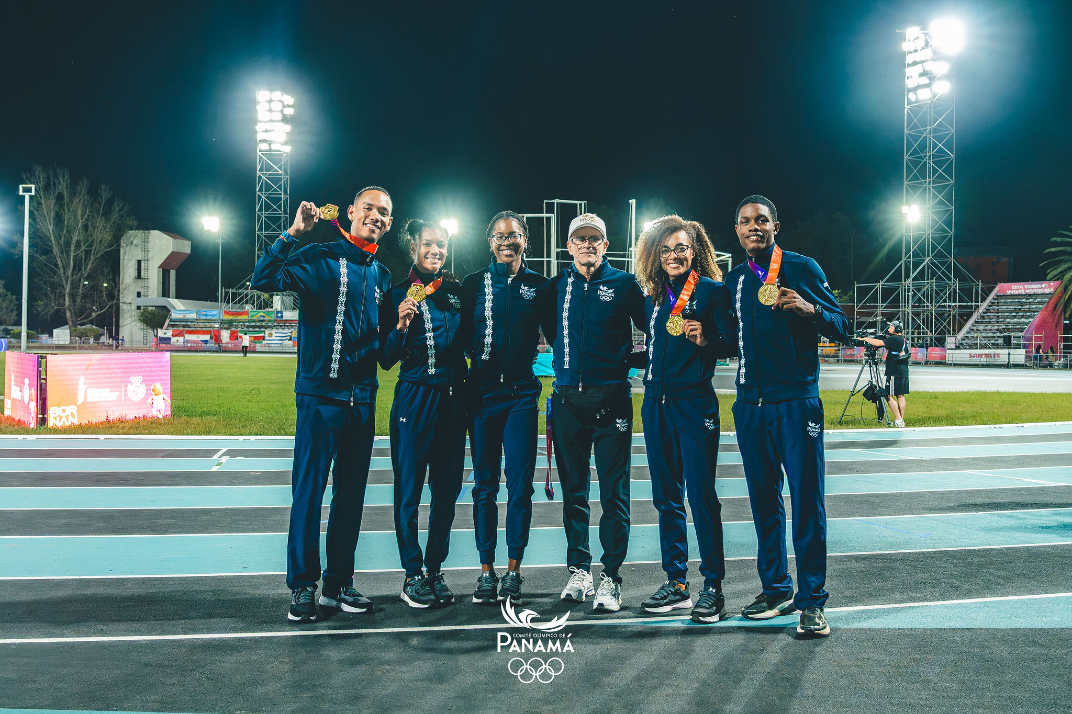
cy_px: 357
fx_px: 1072
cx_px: 536
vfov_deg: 36.9
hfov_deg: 53.1
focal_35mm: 36
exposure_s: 1/400
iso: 3200
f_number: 4
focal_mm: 24
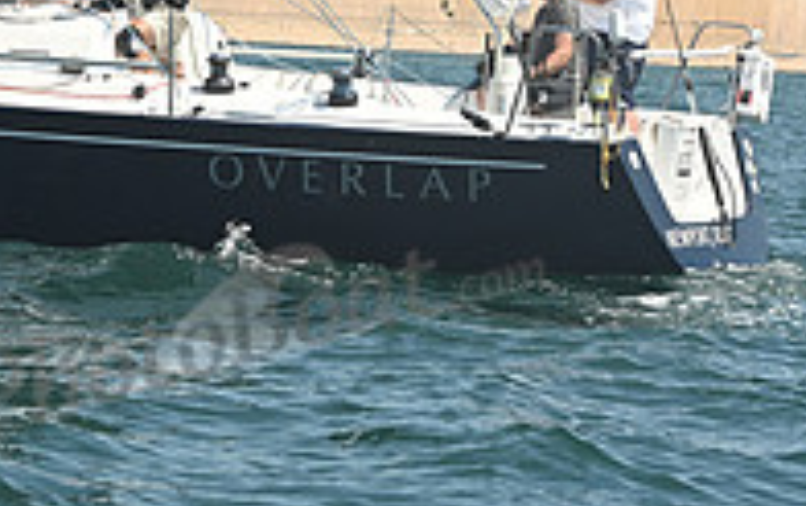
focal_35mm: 241
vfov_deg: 5.4
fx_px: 5300
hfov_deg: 8.6
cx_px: -243
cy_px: -245
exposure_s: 1/1000
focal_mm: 80
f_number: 6.3
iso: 320
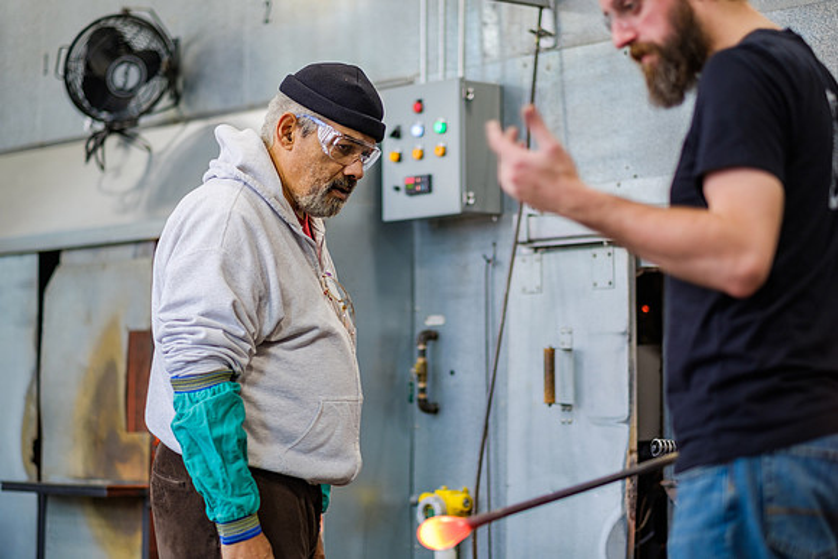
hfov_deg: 23.5
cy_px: 273
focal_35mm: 86
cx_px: 419
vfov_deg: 15.8
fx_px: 2011
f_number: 1.2
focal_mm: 56
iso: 200
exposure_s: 1/125
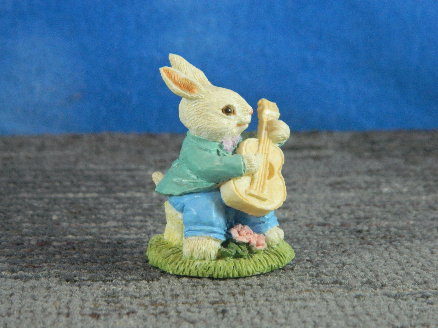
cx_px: 219
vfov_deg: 11.5
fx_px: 1632
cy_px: 164
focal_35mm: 129
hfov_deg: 15.3
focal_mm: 23.2
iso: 400
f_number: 4.7
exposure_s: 1/25
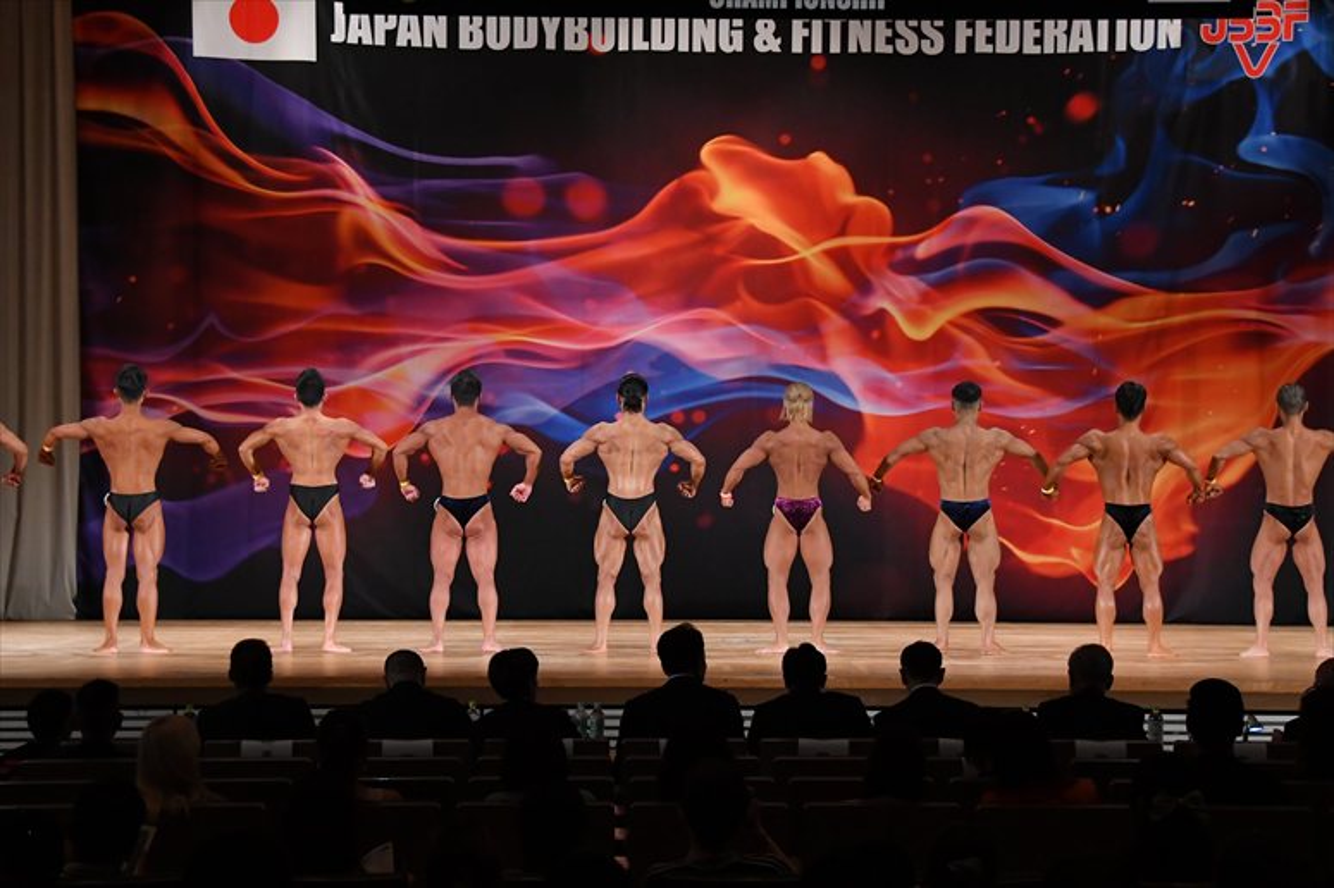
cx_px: 667
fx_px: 3445
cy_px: 444
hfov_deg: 21.9
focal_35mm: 93
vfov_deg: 14.7
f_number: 5.6
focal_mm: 62
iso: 3200
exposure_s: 1/400
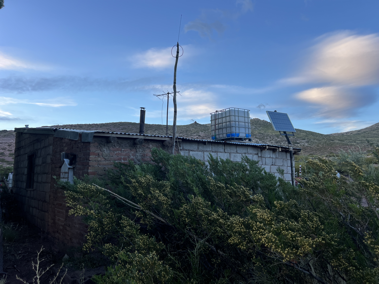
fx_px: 285
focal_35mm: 26
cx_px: 190
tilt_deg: +5.8
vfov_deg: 53.1
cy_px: 142
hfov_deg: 67.3
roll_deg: -0.1
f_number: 1.5
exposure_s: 1/121
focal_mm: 5.7
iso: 40
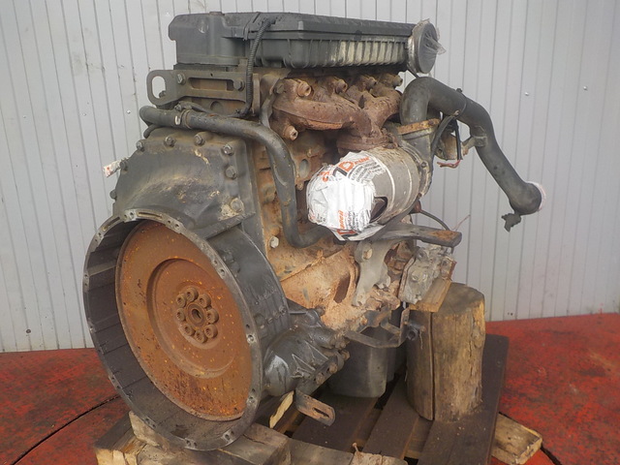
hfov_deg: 60.0
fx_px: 537
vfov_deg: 46.8
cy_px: 232
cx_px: 310
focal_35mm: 30
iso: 140
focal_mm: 4.1
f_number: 3.3
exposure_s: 1/30
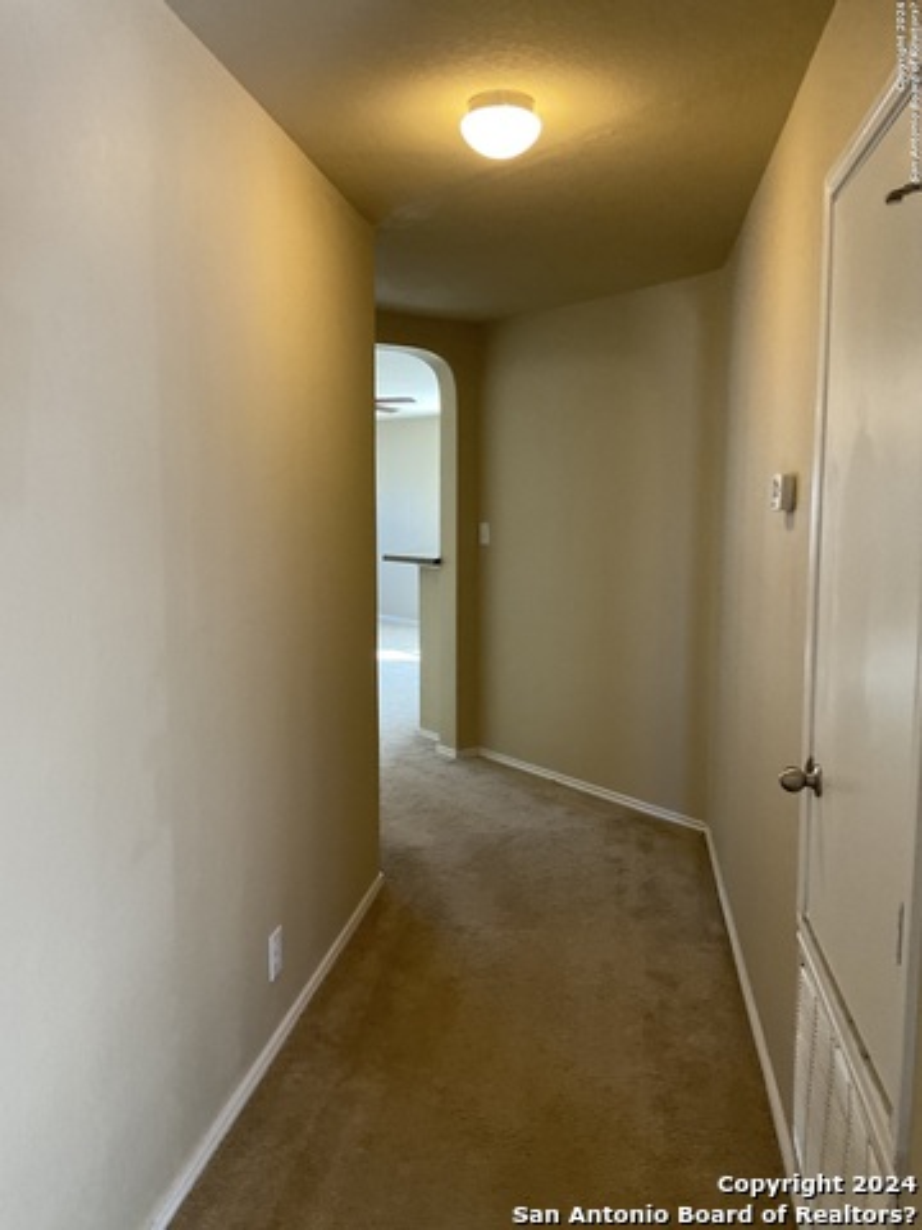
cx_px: 461
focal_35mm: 29
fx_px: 1030
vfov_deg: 61.7
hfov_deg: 48.2
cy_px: 615
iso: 160
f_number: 1.8
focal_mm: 3
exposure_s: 1/60
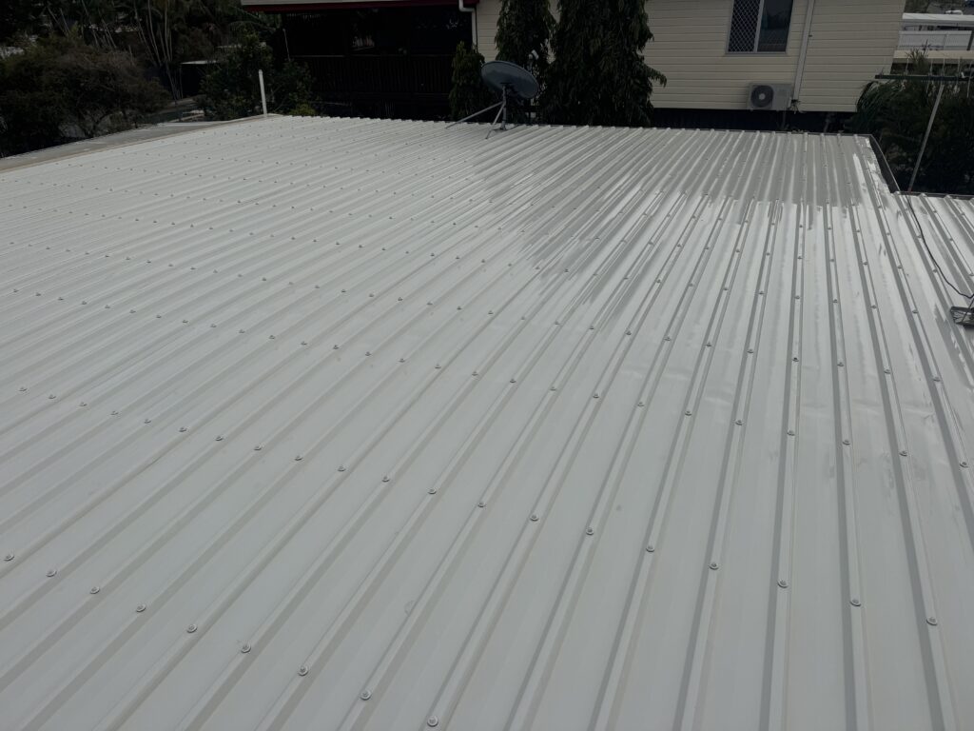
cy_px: 366
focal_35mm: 24
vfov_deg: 56.8
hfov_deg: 71.6
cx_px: 487
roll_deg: +1.6
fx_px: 675
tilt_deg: -26.9
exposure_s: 1/9009
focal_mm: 6.76
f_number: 1.78
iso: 80
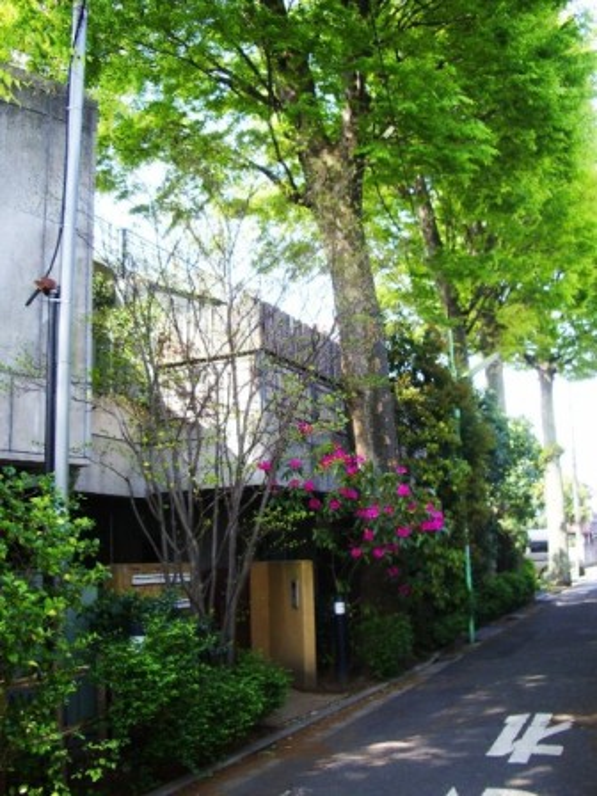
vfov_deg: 52.6
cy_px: 398
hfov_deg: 40.7
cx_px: 298
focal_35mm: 35
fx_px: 805
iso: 80
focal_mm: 5.8
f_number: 2.6
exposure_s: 1/125
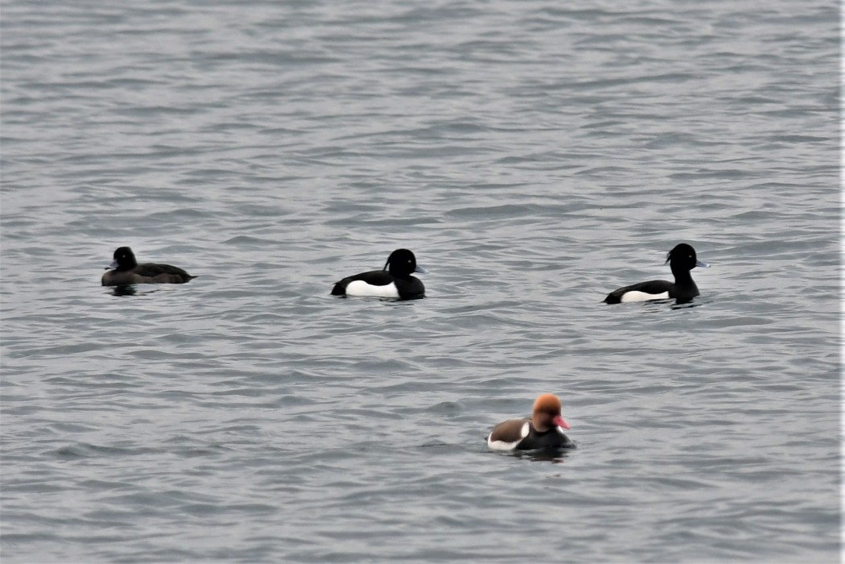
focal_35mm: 630
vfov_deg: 2.2
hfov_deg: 3.3
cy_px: 282
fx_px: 14786
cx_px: 422
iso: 360
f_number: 5.6
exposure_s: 1/640
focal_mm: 420
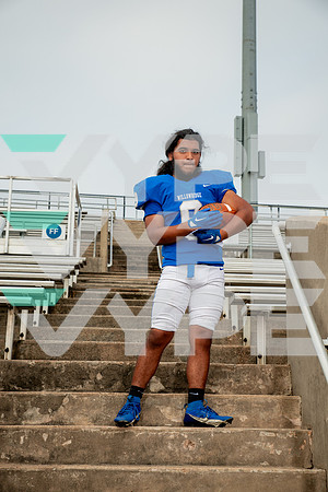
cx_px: 164
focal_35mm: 62
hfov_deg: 21.9
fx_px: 847
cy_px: 246
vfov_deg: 32.4
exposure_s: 1/400
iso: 125
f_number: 7.1
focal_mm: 62
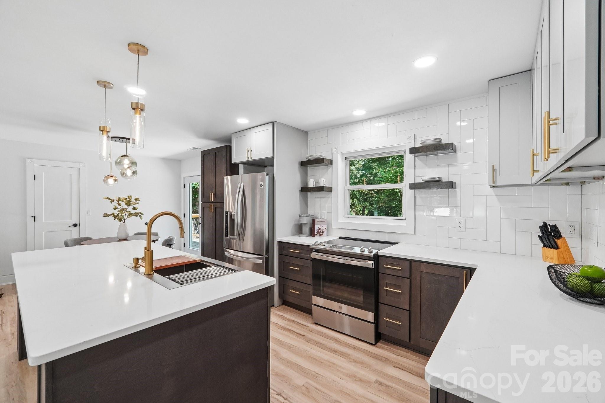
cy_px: 202
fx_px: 252
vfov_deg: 77.3
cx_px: 302
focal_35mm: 15
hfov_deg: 100.4
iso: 400
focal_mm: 10
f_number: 8
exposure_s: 1/15
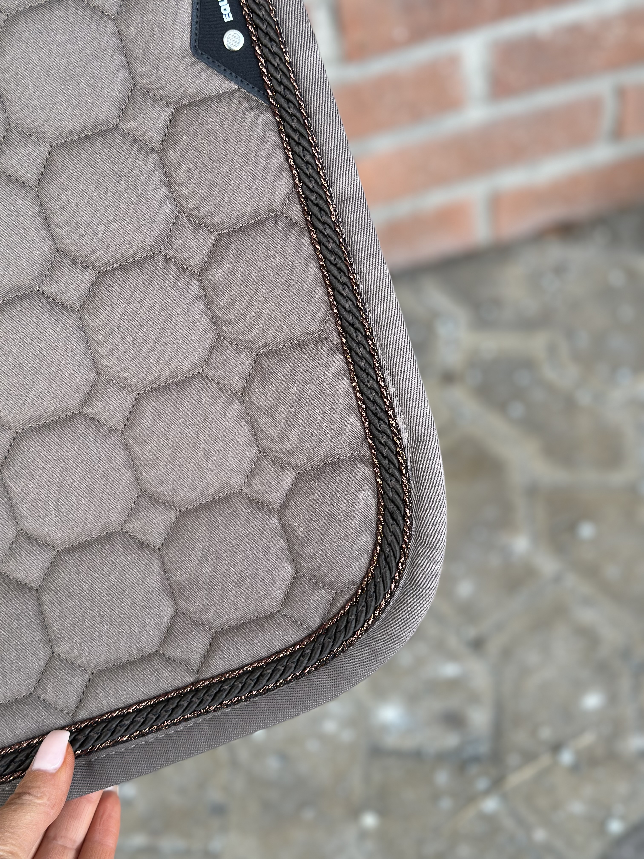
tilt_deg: -45.2
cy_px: 430
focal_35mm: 48
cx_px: 322
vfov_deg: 39.7
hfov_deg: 30.3
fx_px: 1191
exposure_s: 1/234
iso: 80
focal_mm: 6.86
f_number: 1.78
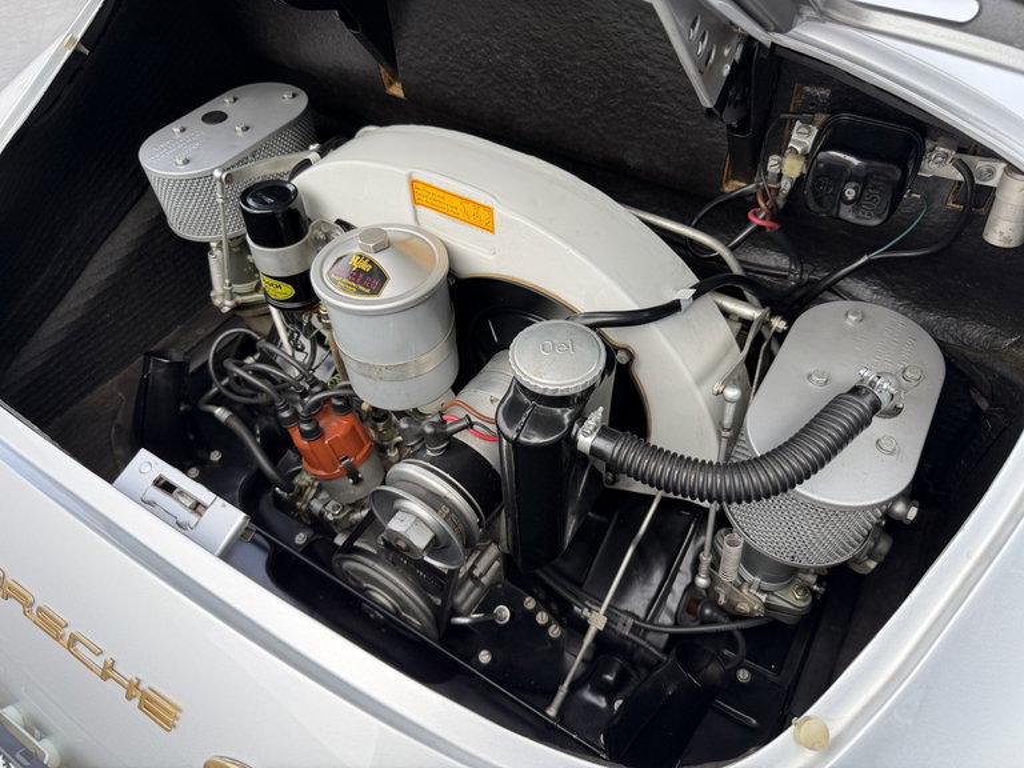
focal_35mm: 24
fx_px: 710
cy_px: 384
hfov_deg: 71.6
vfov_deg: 56.8
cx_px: 512
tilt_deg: -47.7
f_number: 1.78
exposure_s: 1/607
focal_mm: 6.76
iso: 100
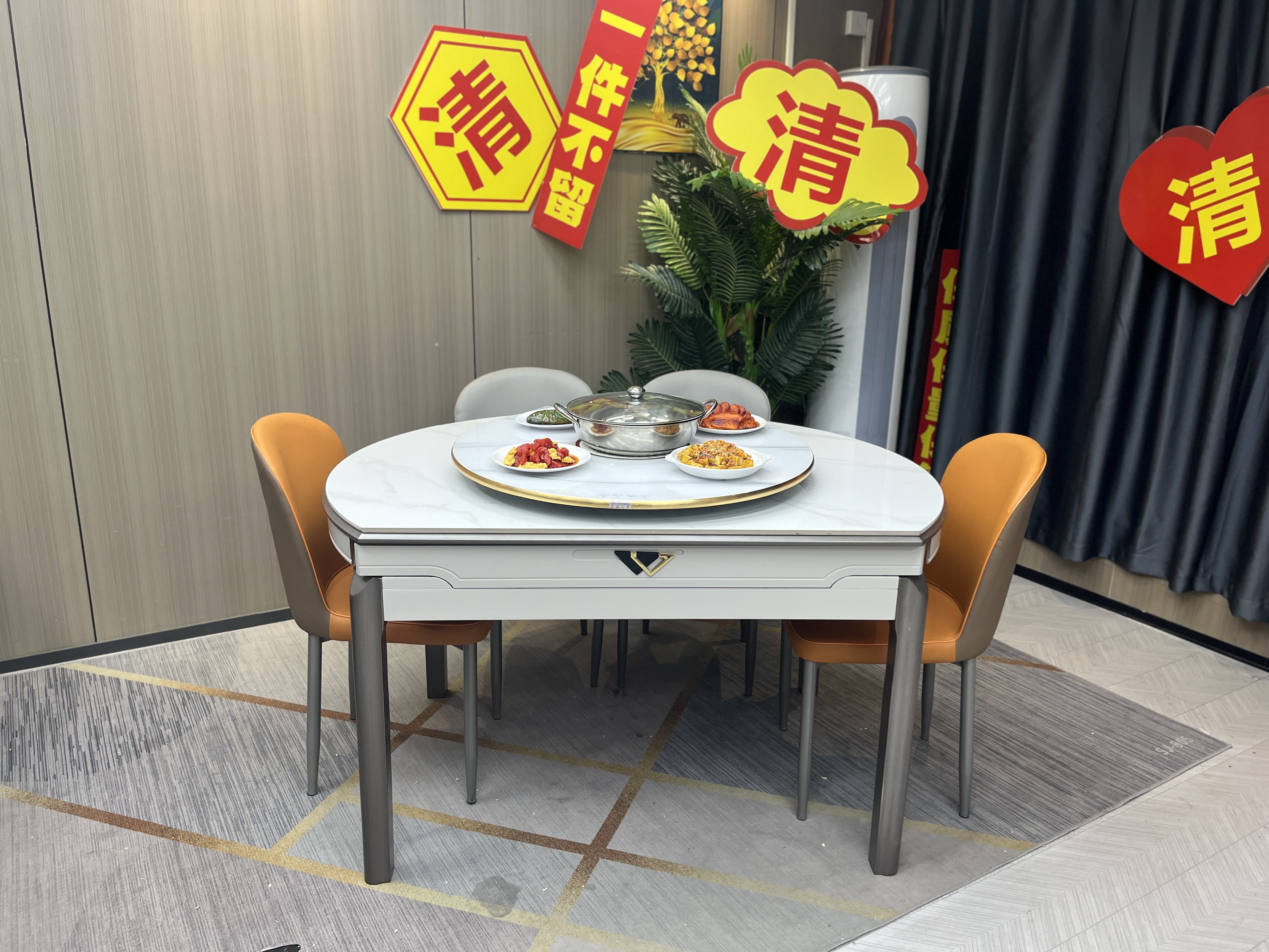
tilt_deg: -15.4
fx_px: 953
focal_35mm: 26
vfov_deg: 53.1
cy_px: 476
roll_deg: -0.8
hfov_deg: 67.3
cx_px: 634
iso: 64
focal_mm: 5.1
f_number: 1.6
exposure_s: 1/122
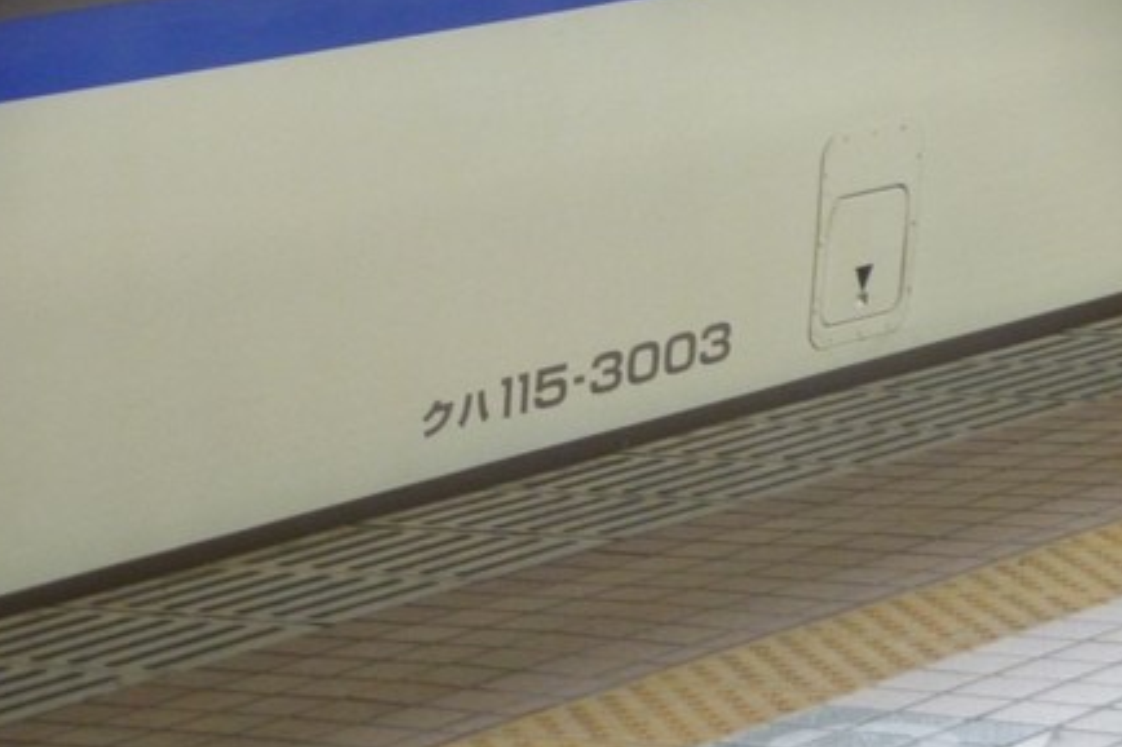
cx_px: 545
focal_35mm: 192
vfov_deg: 7.1
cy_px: 424
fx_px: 5981
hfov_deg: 10.7
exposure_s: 1/50
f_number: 4.8
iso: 800
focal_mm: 30.5
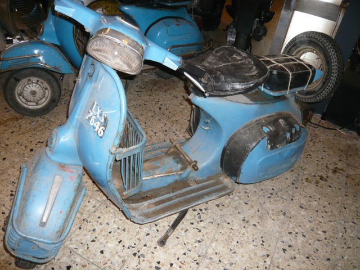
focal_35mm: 28
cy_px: 135
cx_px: 180
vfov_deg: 49.7
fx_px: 291
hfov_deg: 63.4
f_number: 2.8
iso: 200
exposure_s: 1/30
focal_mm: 4.6
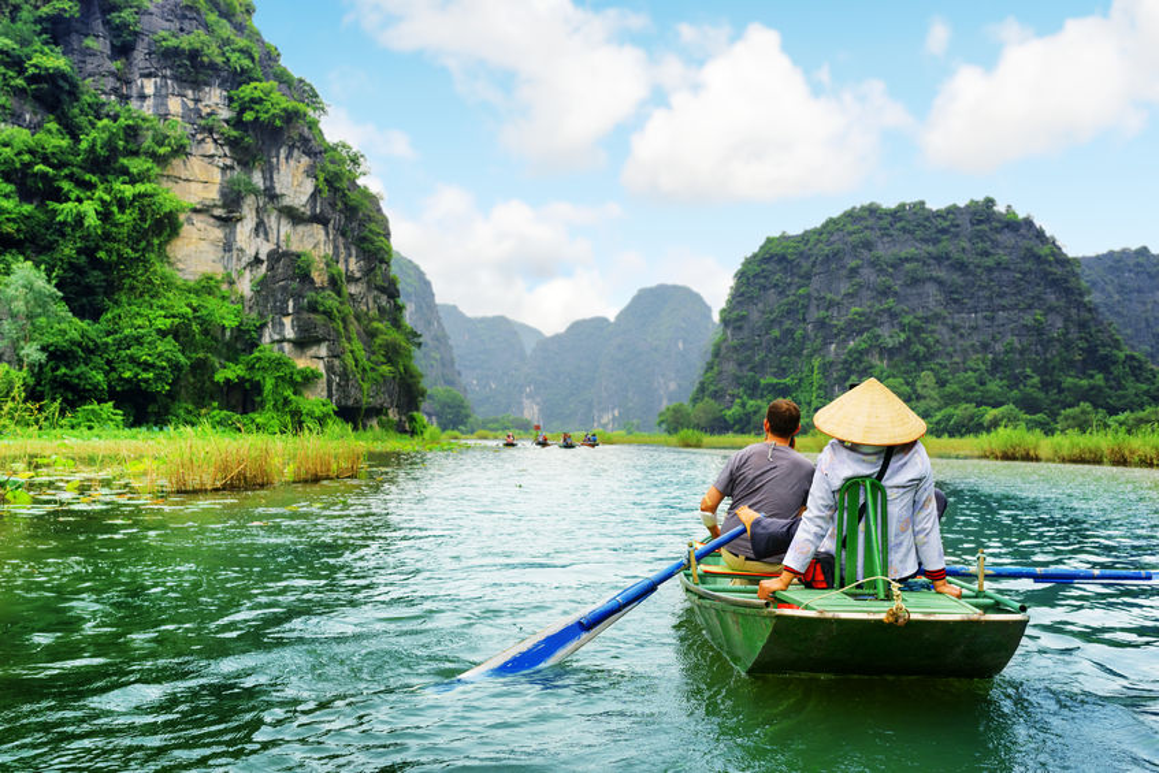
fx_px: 1127
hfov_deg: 54.4
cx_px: 580
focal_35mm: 35
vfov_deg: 37.9
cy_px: 386
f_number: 8
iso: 200
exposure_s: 1/320
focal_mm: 35
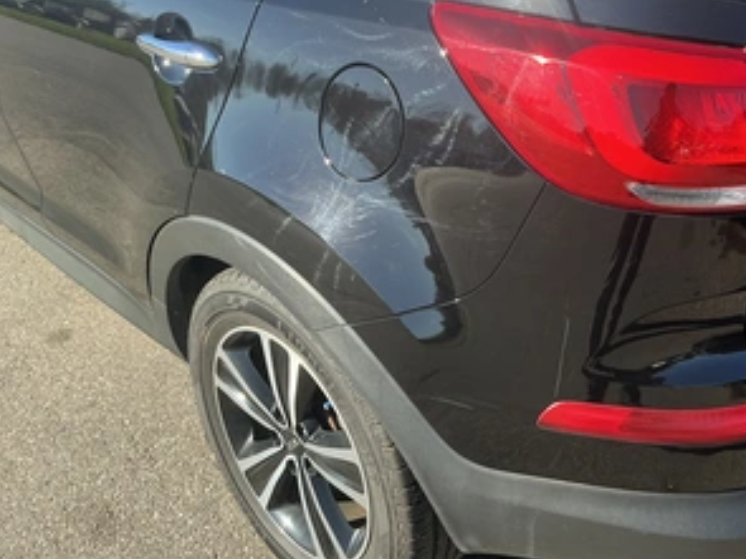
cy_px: 266
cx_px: 480
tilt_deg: -28.4
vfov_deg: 37.7
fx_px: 819
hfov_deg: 48.4
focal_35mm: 38
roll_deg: +0.2
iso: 25
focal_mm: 3
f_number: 1.8
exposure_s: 1/562
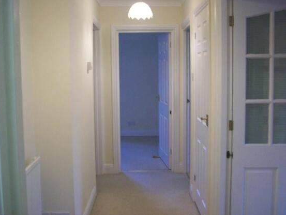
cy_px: 103
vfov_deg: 36.8
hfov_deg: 47.8
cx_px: 136
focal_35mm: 39
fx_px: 322
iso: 160
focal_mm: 6.2
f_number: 2.8
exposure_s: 1/19.6
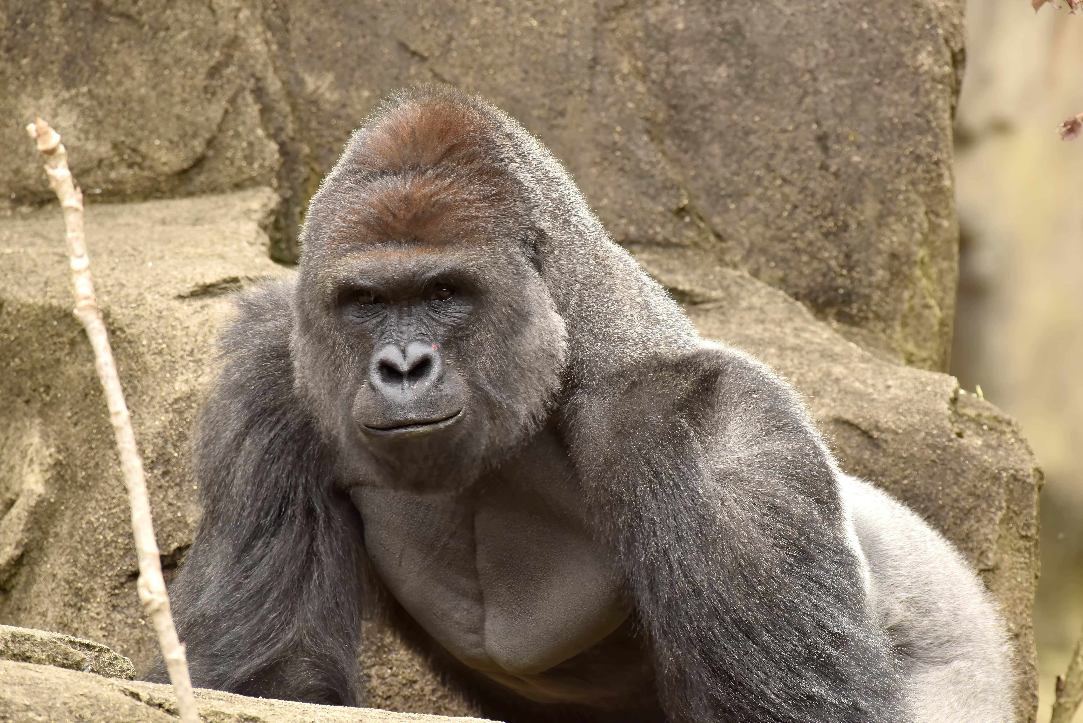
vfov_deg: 3.3
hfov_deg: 4.9
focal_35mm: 420
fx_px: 12638
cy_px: 362
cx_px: 542
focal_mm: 420
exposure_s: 1/400
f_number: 7.1
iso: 800
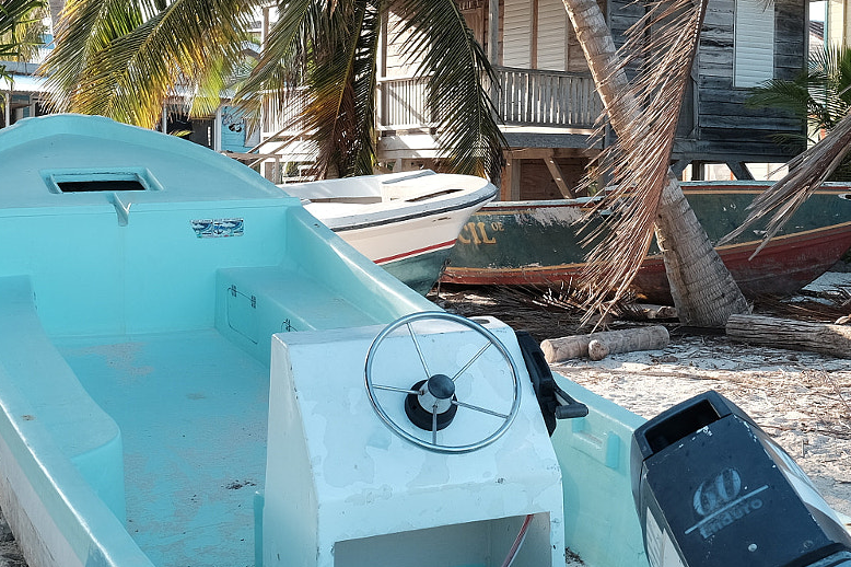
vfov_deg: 18.9
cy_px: 252
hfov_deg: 27.9
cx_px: 562
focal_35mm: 72
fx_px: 1701
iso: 200
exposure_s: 1/58
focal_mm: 23
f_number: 8
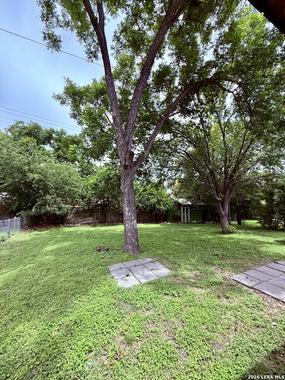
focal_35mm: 14
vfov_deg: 102.1
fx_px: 154
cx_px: 142
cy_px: 190
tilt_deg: +5.2
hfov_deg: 85.7
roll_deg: +0.1
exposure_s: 1/709
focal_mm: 2.22
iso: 64
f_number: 2.2
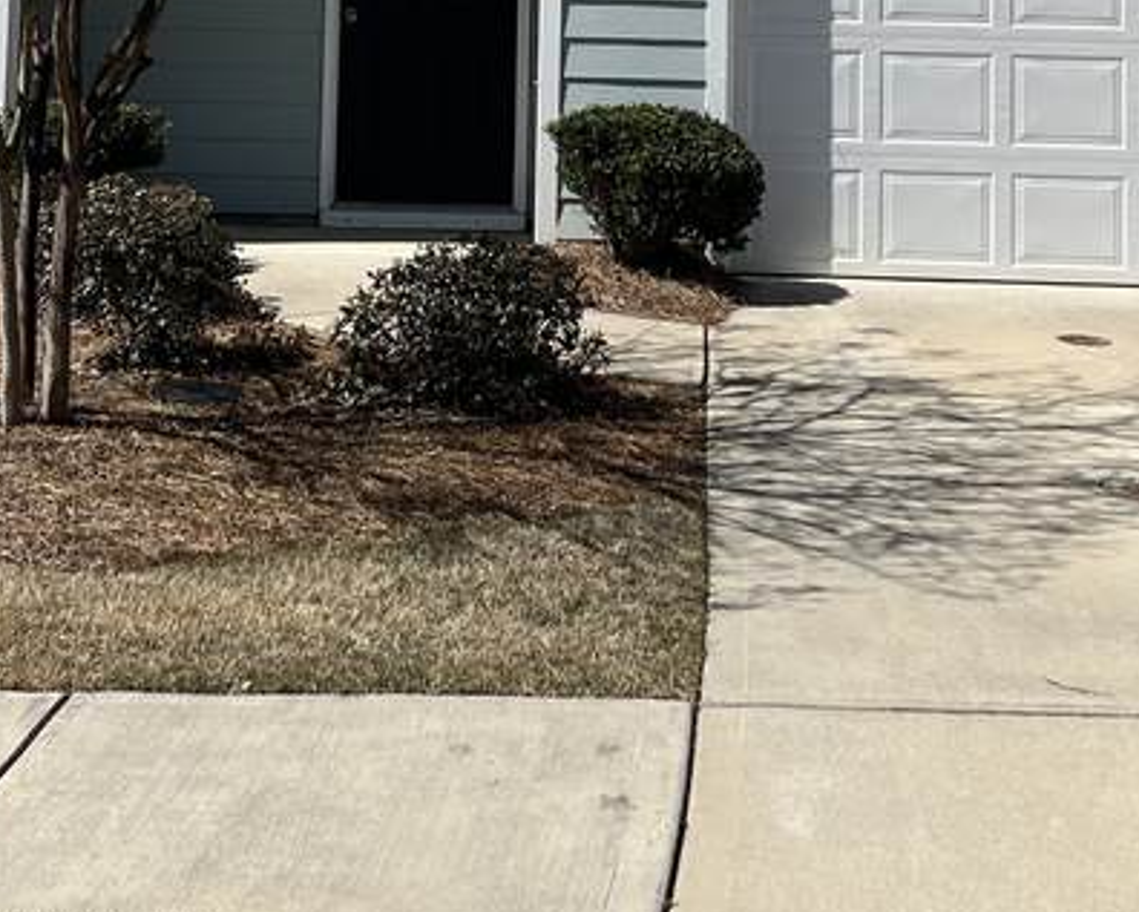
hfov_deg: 23.3
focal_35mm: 82
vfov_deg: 17.6
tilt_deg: +4.6
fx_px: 2765
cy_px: -265
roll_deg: -1.2
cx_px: 564
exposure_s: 1/4651
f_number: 1.6
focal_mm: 5.1
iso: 50
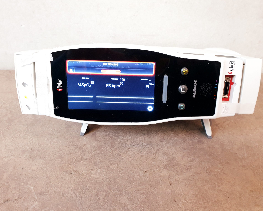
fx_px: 218
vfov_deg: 51.5
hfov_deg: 62.2
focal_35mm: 28
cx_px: 135
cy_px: 107
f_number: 2.4
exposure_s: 1/33
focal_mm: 4.3
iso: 320
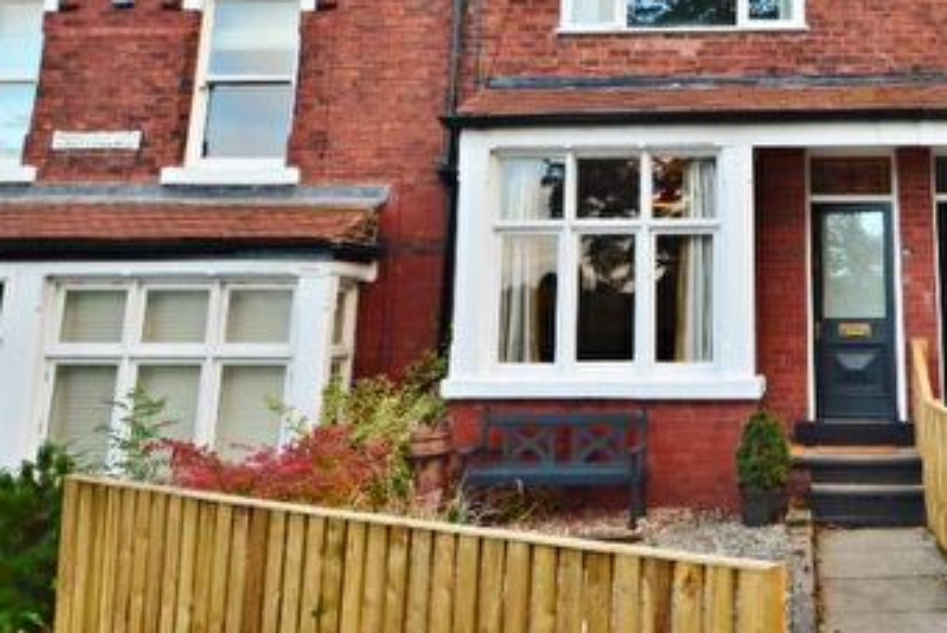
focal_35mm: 36
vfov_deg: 36.1
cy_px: 124
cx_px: 752
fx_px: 935
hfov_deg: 50.6
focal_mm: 11.5
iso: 400
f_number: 9
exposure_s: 1/100
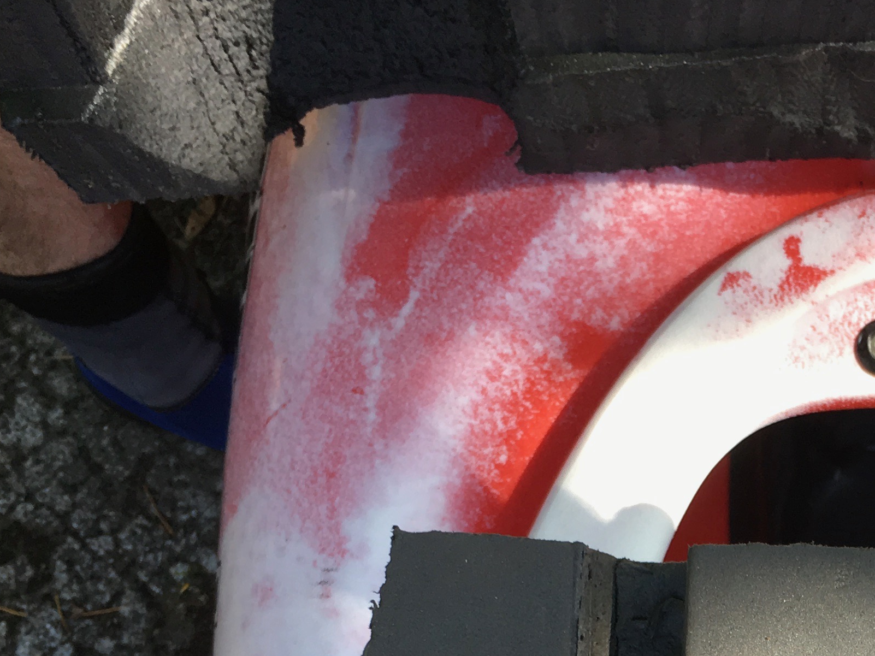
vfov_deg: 18.9
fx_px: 1845
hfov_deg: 25.6
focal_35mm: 73
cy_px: 815
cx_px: 840
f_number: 2.2
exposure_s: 1/120
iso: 32
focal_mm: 4.15
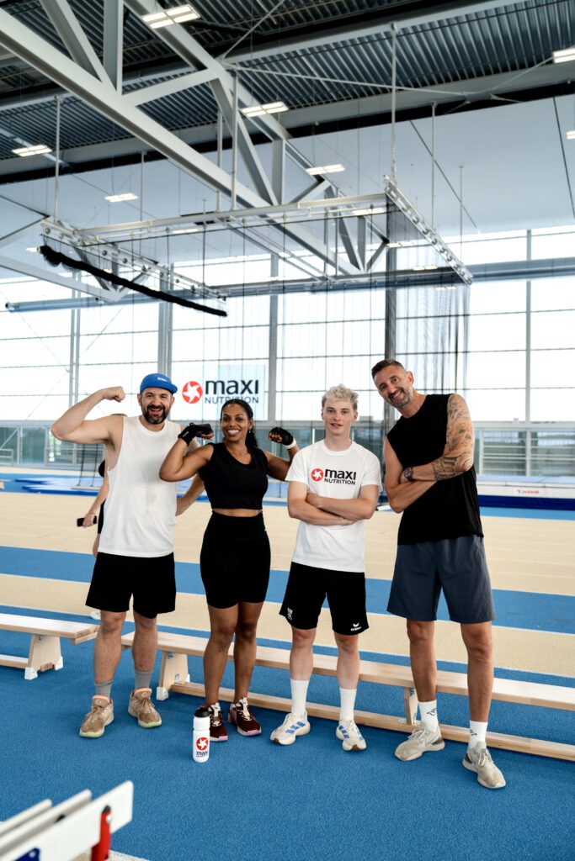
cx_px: 288
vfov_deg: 60.3
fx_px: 742
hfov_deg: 42.3
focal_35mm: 31
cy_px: 430
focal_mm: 31
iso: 200
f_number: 2.8
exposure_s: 1/160
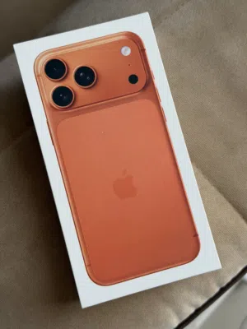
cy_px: 164
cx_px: 124
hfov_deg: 30.3
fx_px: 457
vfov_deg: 39.7
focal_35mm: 48
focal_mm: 6.76
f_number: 1.78
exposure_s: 1/99
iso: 100
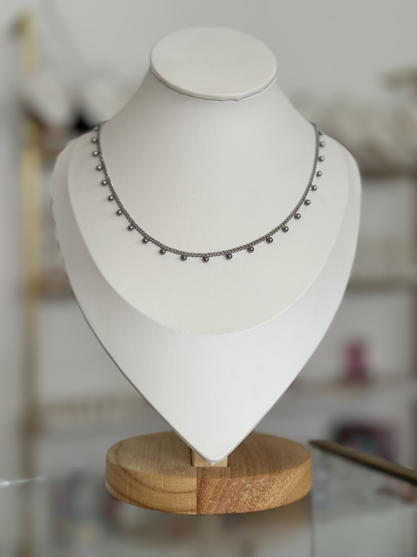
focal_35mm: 48
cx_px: 208
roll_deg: +0.3
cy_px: 278
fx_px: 771
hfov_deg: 30.3
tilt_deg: -1.7
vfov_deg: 39.7
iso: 64
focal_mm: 6.76
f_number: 1.78
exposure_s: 1/223
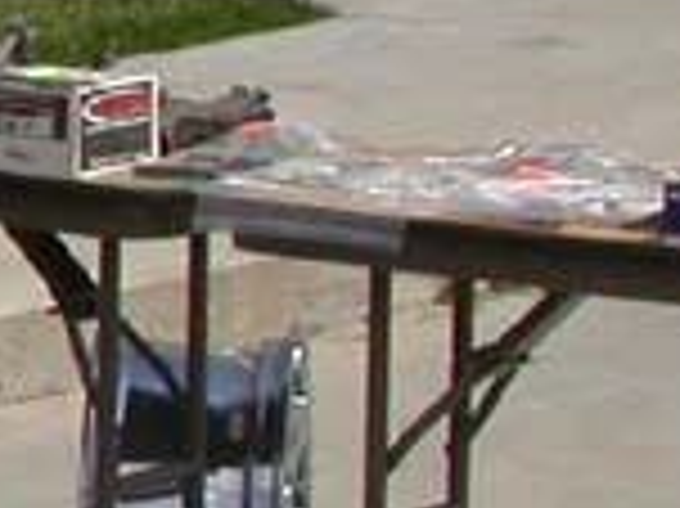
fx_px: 5064
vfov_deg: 5.7
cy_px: -130
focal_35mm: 258
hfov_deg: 6.7
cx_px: -1558
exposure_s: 1/557
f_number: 7.5
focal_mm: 7.85
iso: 100
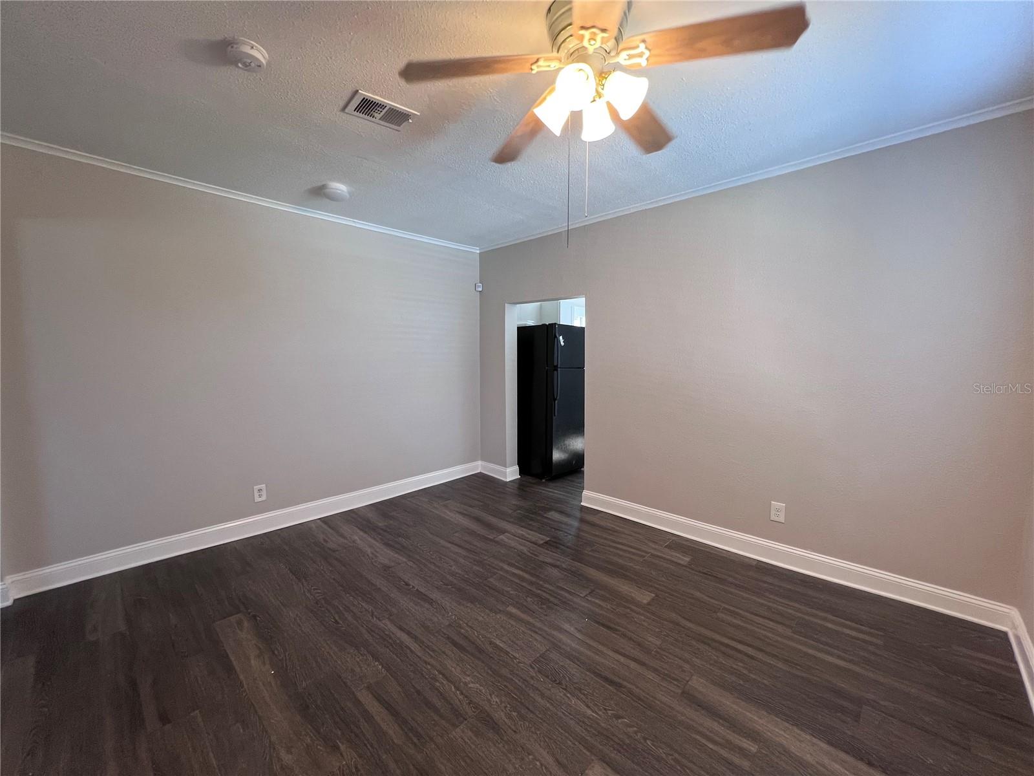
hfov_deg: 106.2
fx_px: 388
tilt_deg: -5.8
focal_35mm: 13
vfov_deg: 89.9
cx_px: 517
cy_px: 388
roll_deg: +0.2
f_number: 1.8
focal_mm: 1.57
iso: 160
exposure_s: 1/60
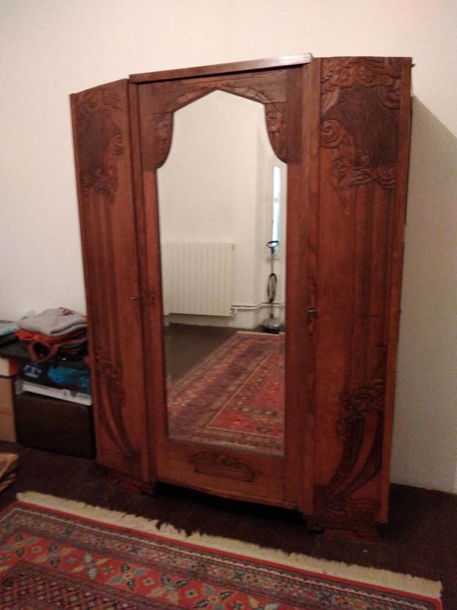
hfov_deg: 53.1
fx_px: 458
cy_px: 305
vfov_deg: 67.3
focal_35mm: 26
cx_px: 228
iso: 1451
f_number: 1.8
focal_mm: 3.6
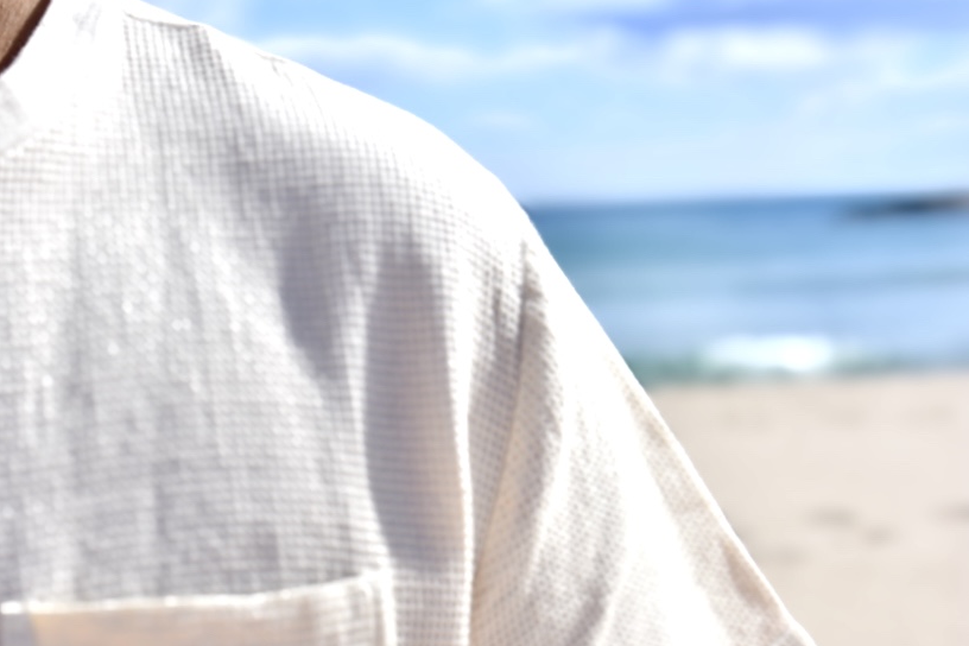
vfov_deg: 16.7
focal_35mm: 80
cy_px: 648
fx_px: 2153
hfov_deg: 25.4
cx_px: 466
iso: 110
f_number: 8
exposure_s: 1/500
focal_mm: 34
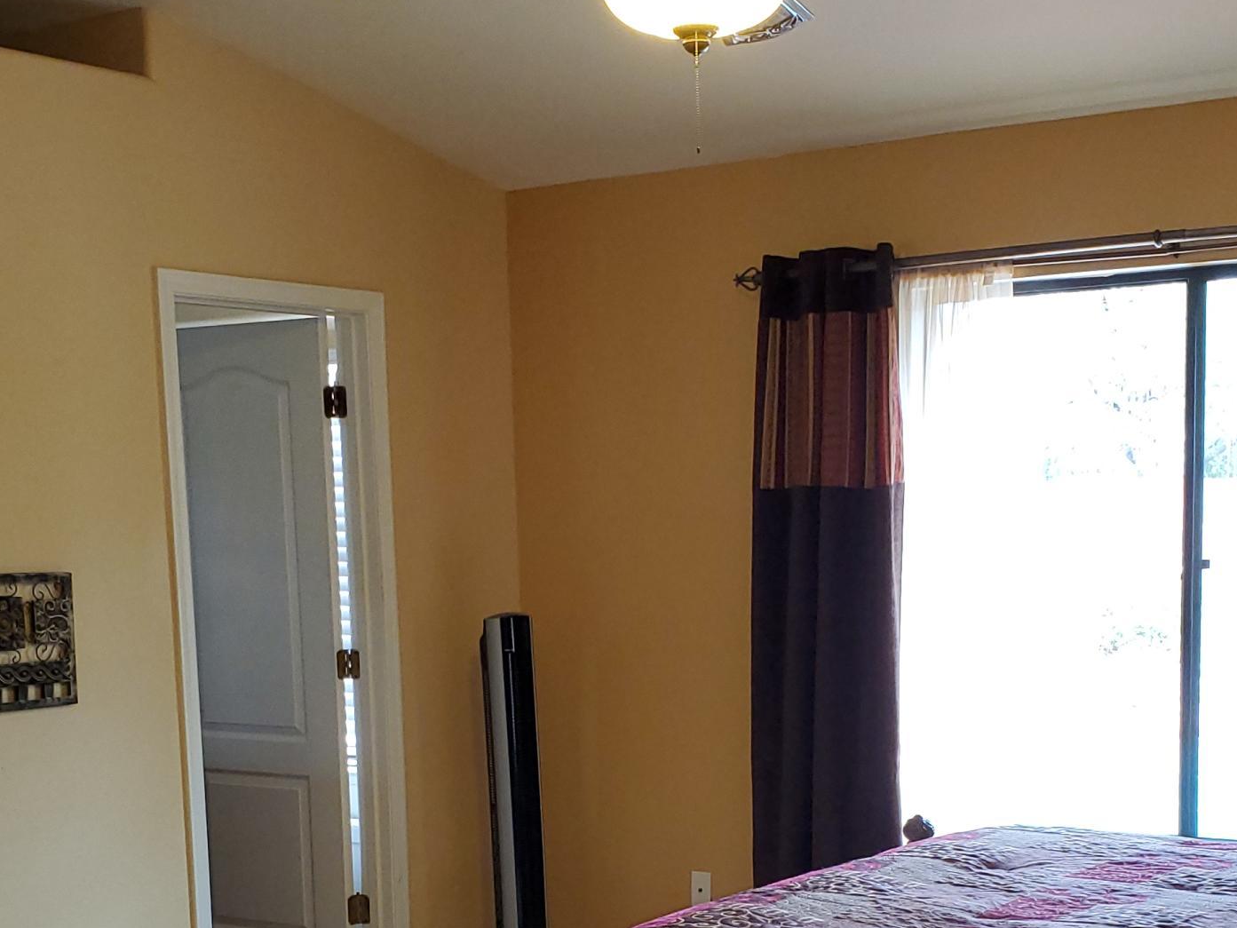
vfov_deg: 25.6
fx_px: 2001
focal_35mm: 56
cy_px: 765
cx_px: 721
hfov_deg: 34.3
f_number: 2.4
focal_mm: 4.3
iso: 160
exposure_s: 1/24
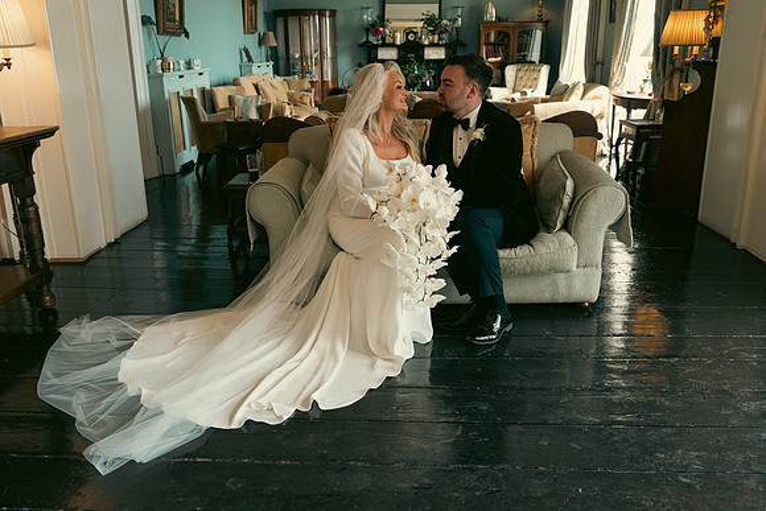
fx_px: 665
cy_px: 256
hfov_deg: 59.9
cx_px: 383
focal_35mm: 31
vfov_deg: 42.0
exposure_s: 1/160
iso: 640
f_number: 3.5
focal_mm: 29
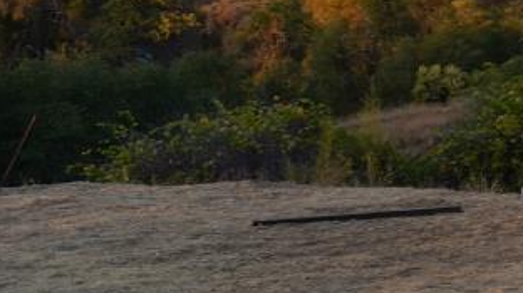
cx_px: 1225
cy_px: -107
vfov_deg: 9.8
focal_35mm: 121
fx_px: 1677
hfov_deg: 13.4
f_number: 3.5
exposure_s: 1/60
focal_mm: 16
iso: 50
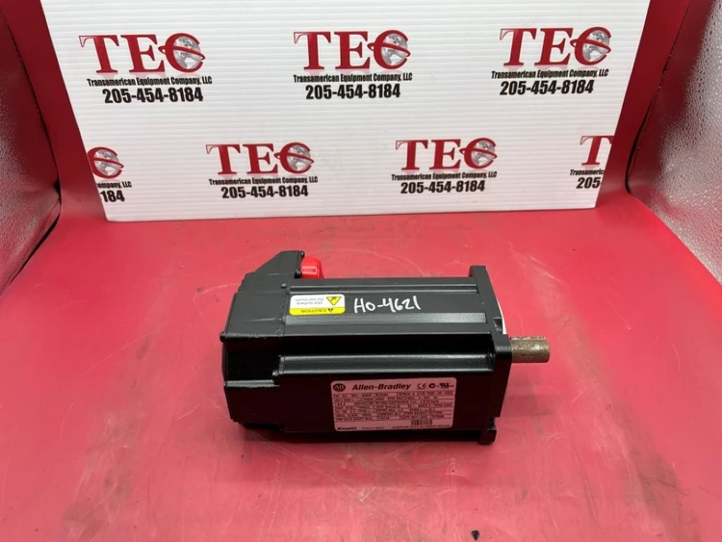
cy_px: 271
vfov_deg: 53.1
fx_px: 542
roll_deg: +0.1
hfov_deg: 67.3
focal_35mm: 26
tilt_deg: -39.3
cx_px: 361
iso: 32
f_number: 1.6
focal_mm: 4.2
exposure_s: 1/421
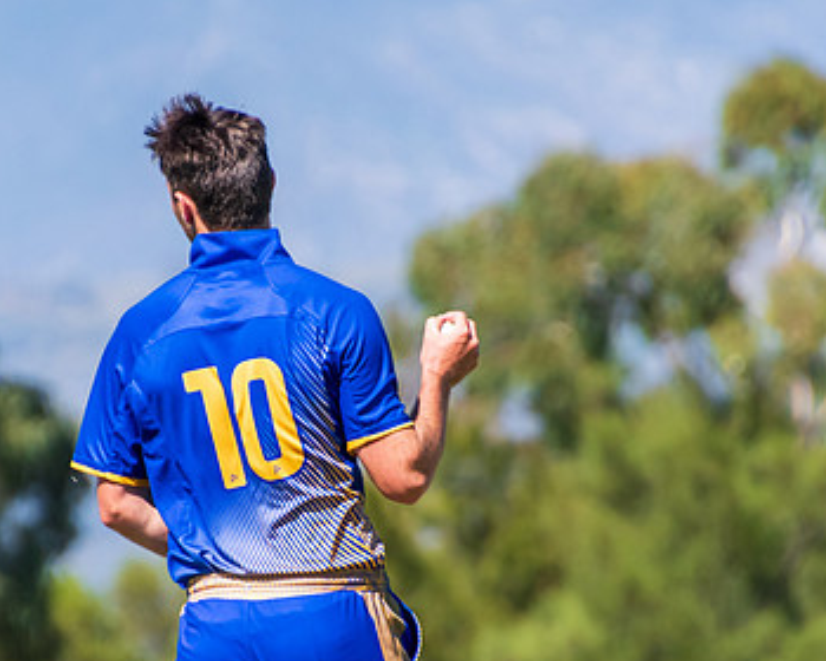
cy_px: 427
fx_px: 29433
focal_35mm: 1204
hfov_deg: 1.6
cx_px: 327
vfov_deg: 1.3
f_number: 7.1
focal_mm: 400
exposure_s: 1/1600
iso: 400
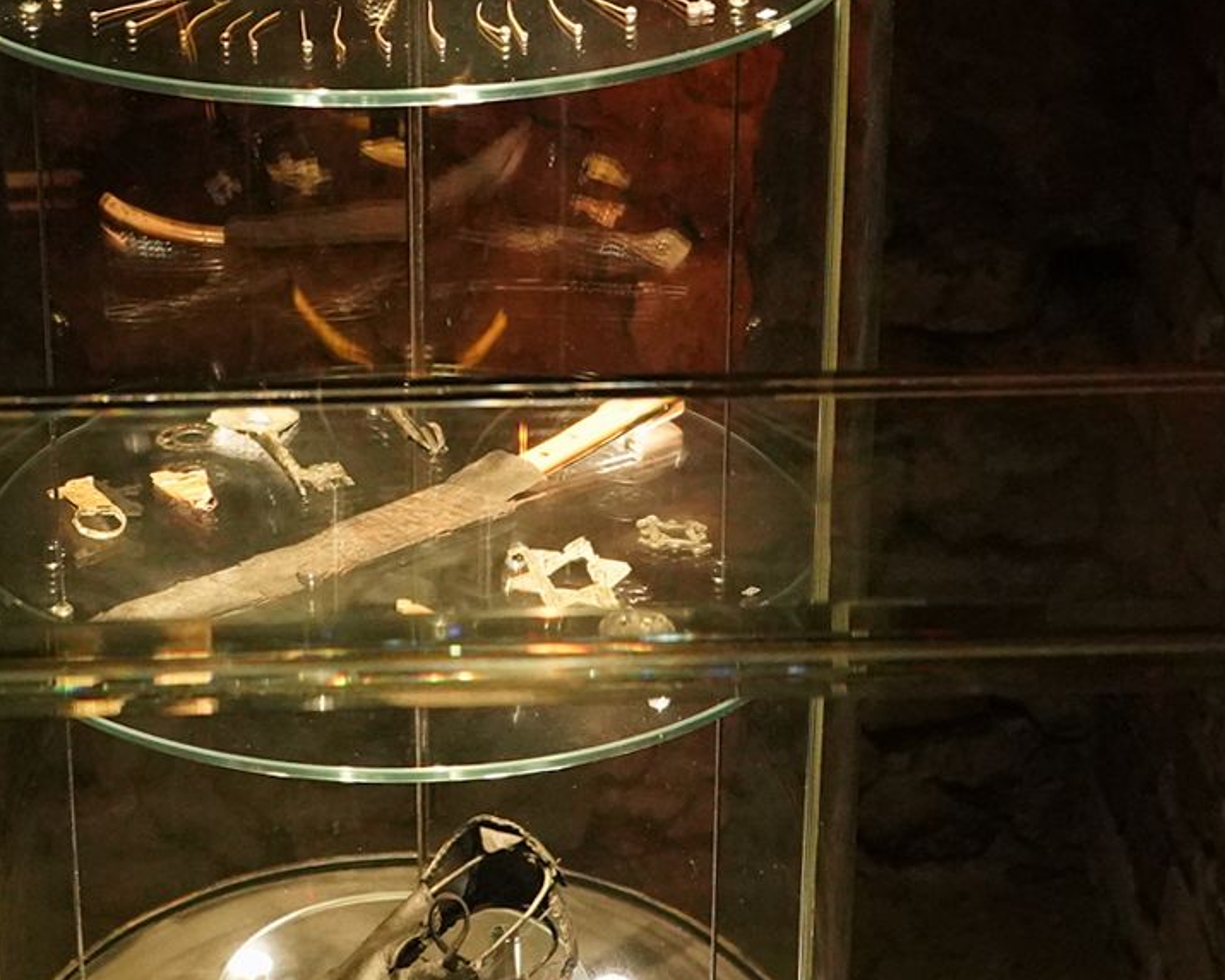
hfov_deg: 29.8
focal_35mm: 63
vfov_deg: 23.0
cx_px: 394
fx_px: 2284
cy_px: -57
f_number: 4.5
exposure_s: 1/80
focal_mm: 24
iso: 6400
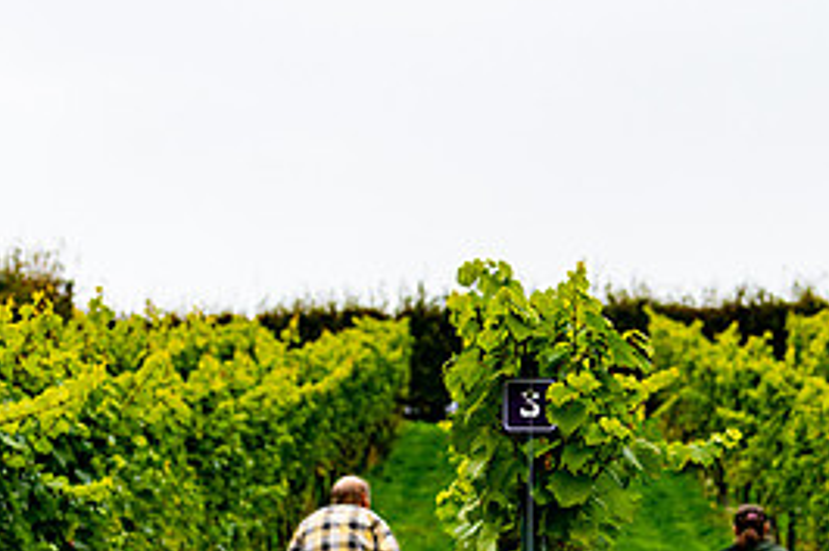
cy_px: 590
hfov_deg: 12.8
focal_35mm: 160
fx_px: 3682
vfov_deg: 8.5
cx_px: 539
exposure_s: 1/800
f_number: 4
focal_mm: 70
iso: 180
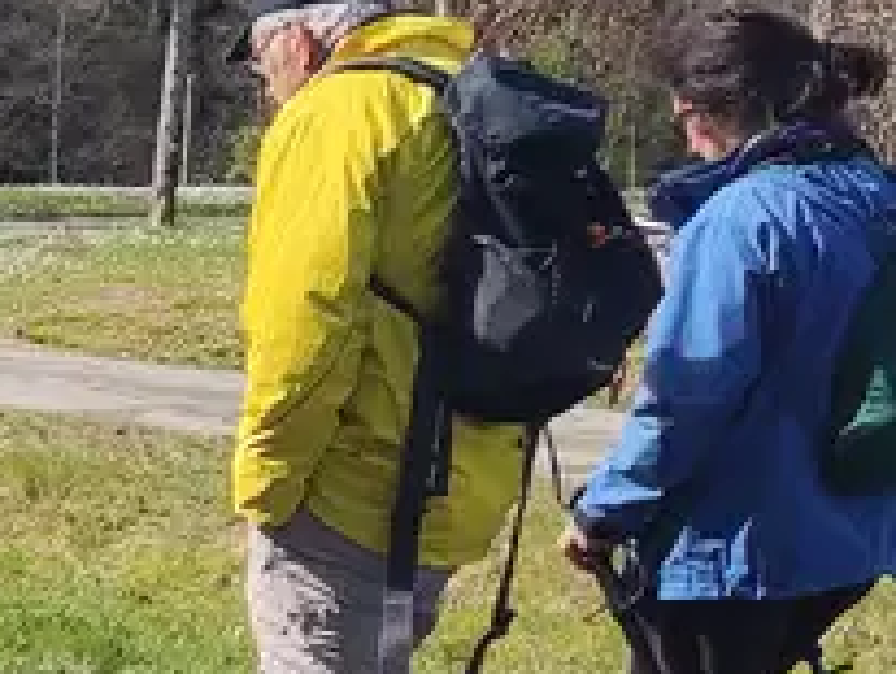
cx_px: -1187
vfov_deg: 11.9
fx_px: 3213
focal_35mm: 124
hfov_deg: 12.7
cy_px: 531
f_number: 1.79
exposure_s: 1/1561
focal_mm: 4.71
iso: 50
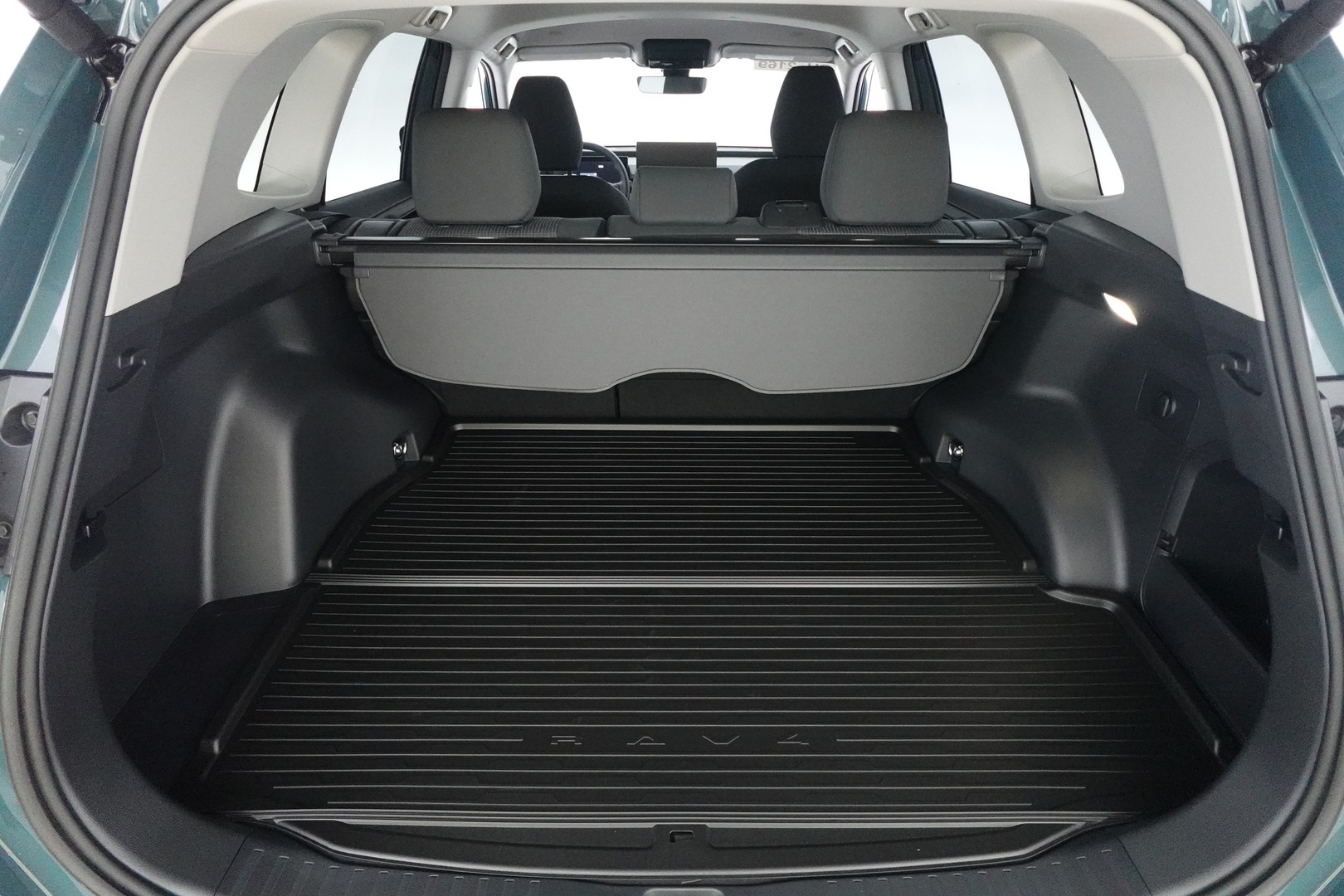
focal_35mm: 20
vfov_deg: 61.9
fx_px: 747
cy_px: 448
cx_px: 672
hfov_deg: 84.0
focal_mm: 7.6
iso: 3200
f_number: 2
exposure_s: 1/80
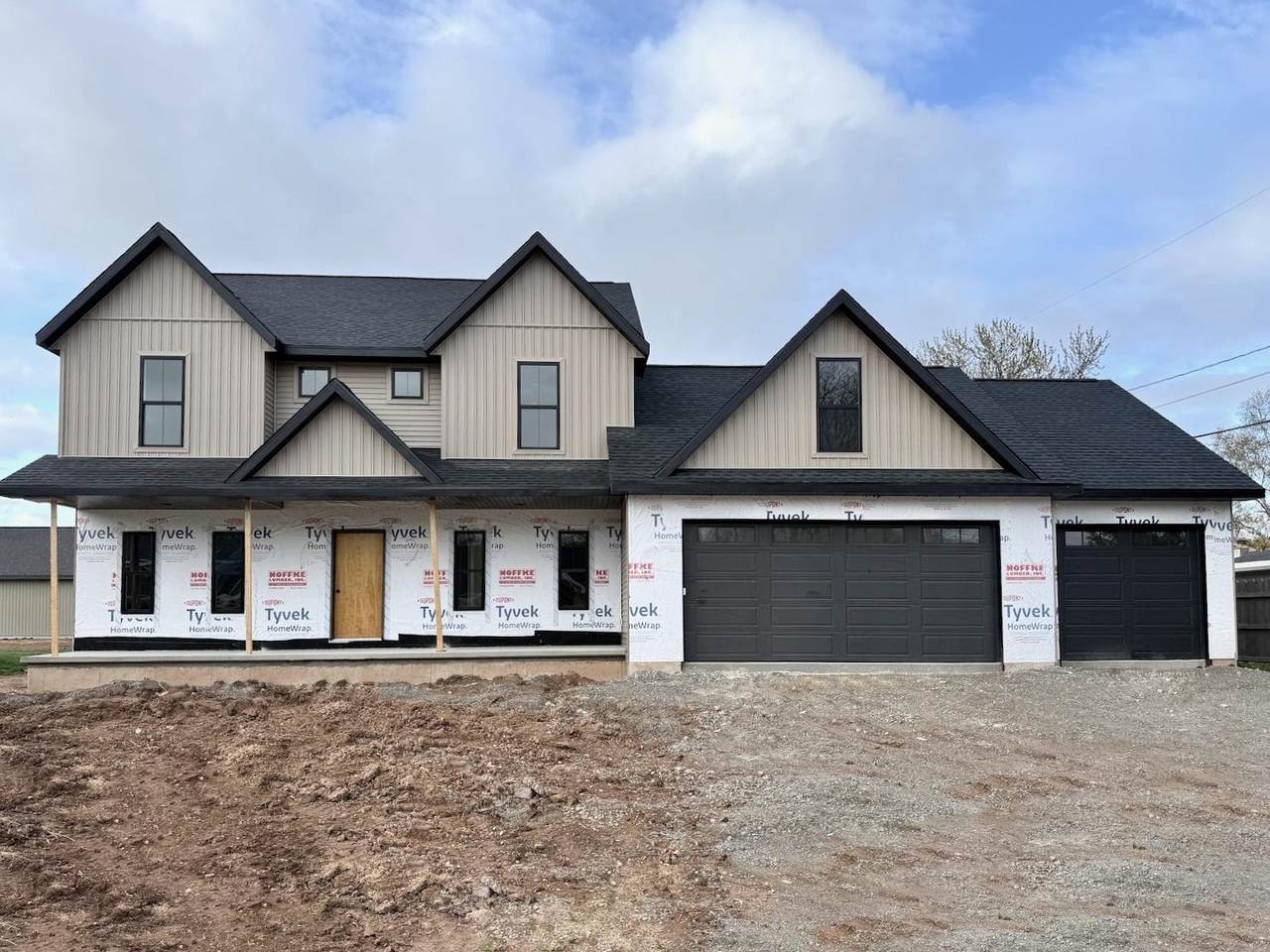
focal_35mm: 24
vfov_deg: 56.8
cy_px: 476
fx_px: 881
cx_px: 635
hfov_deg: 71.6
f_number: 1.78
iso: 80
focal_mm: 6.76
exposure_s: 1/1139
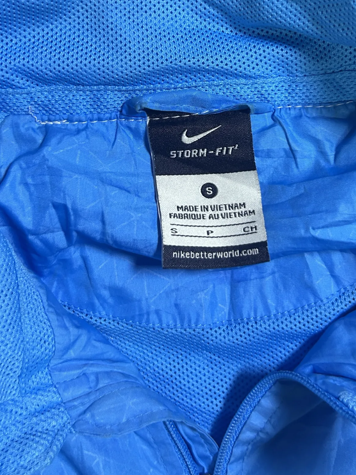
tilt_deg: -67.8
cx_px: 203
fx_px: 590
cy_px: 105
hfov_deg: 33.5
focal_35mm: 43
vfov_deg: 42.2
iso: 250
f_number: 1.5
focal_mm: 5.7
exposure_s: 1/50
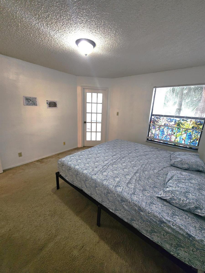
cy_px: 136
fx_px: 103
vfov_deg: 106.2
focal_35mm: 13
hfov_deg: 89.9
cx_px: 102
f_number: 2.2
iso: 160
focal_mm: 2.2
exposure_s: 1/60
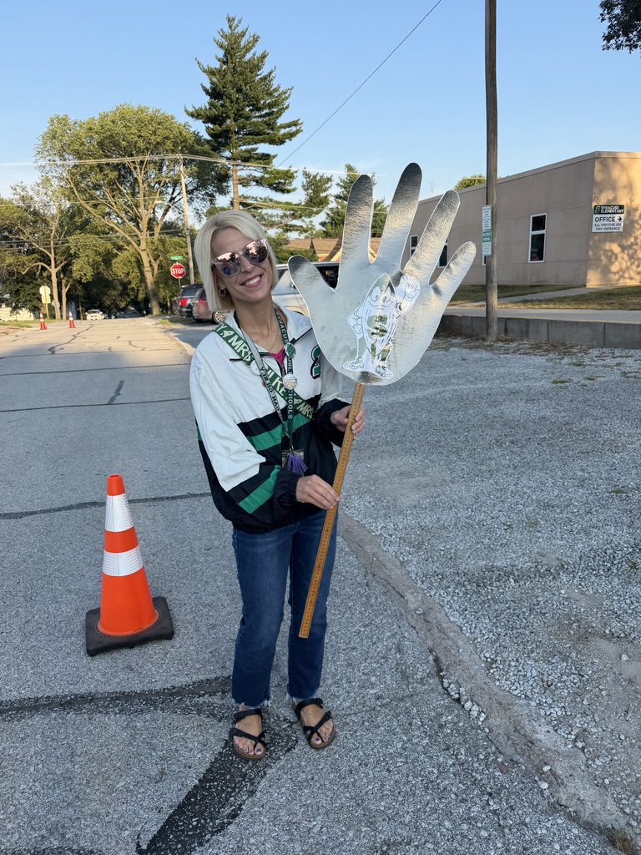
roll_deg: +0.3
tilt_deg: -13.3
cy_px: 428
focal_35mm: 24
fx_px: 593
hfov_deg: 56.8
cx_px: 320
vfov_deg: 71.6
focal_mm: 6.76
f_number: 1.78
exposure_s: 1/1522
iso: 80
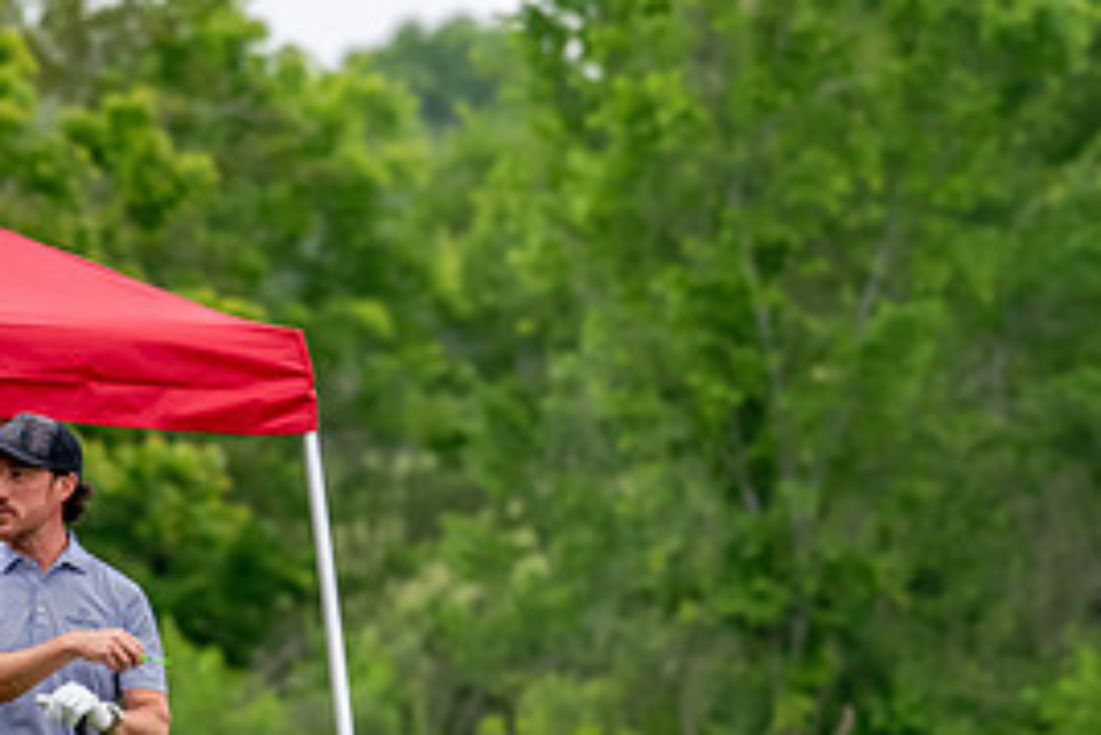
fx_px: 28854
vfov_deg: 1.5
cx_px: 1167
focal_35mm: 943
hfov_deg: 2.2
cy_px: 651
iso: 1800
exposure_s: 1/2000
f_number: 5.6
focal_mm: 290
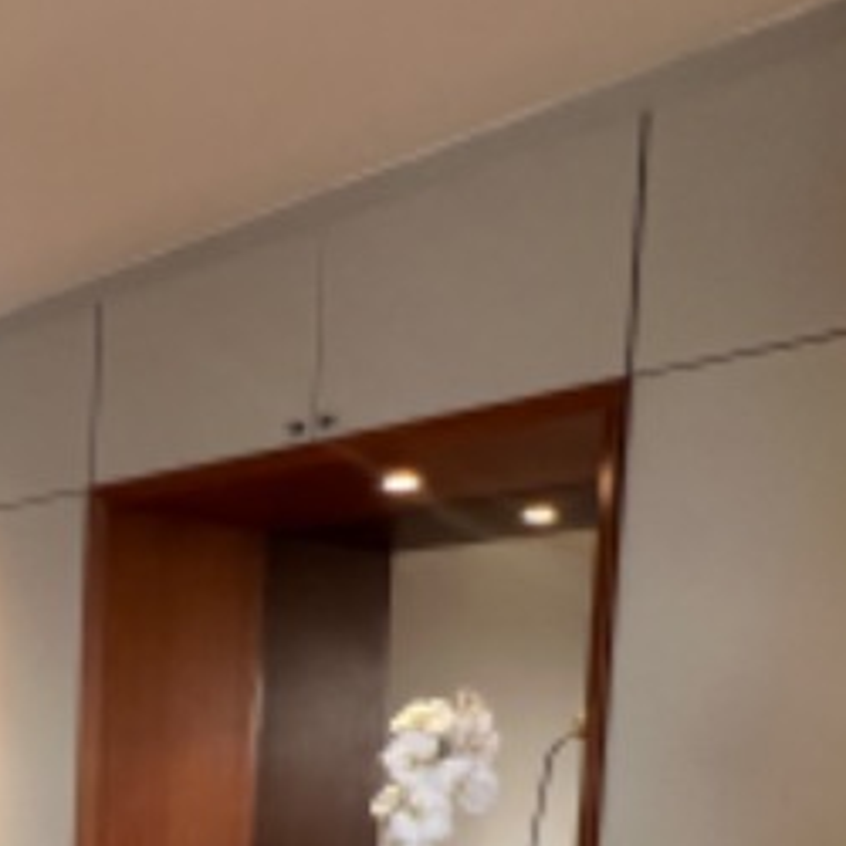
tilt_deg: -5.3
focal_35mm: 46
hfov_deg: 29.2
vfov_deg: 33.2
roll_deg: -0.2
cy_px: 873
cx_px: -274
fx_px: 1272
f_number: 1.8
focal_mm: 1.57
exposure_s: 1/100
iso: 250
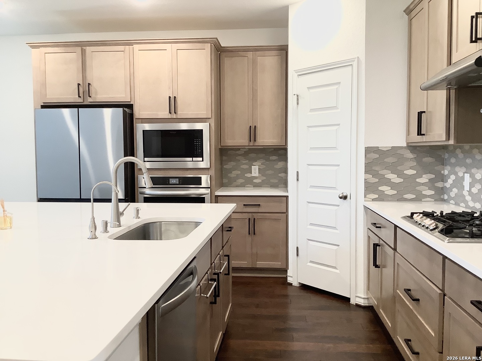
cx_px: 241
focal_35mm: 31
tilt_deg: -4.6
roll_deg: +0.1
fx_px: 432
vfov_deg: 45.4
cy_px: 180
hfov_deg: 58.4
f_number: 2.4
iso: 125
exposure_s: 1/60
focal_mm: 3.3
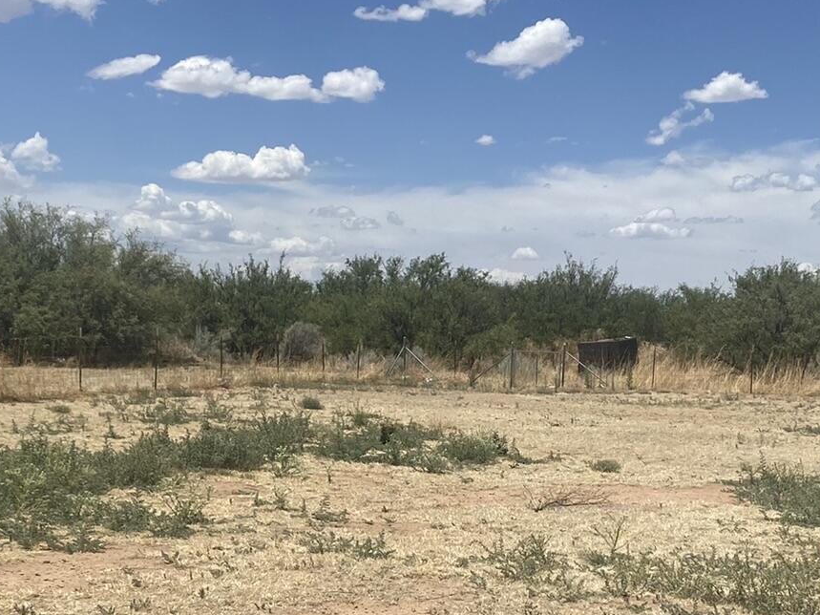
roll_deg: -1.7
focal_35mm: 62
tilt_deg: -4.1
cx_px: 508
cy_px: 439
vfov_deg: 23.5
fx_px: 1468
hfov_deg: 31.1
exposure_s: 1/6061
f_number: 1.8
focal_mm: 4.25
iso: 32
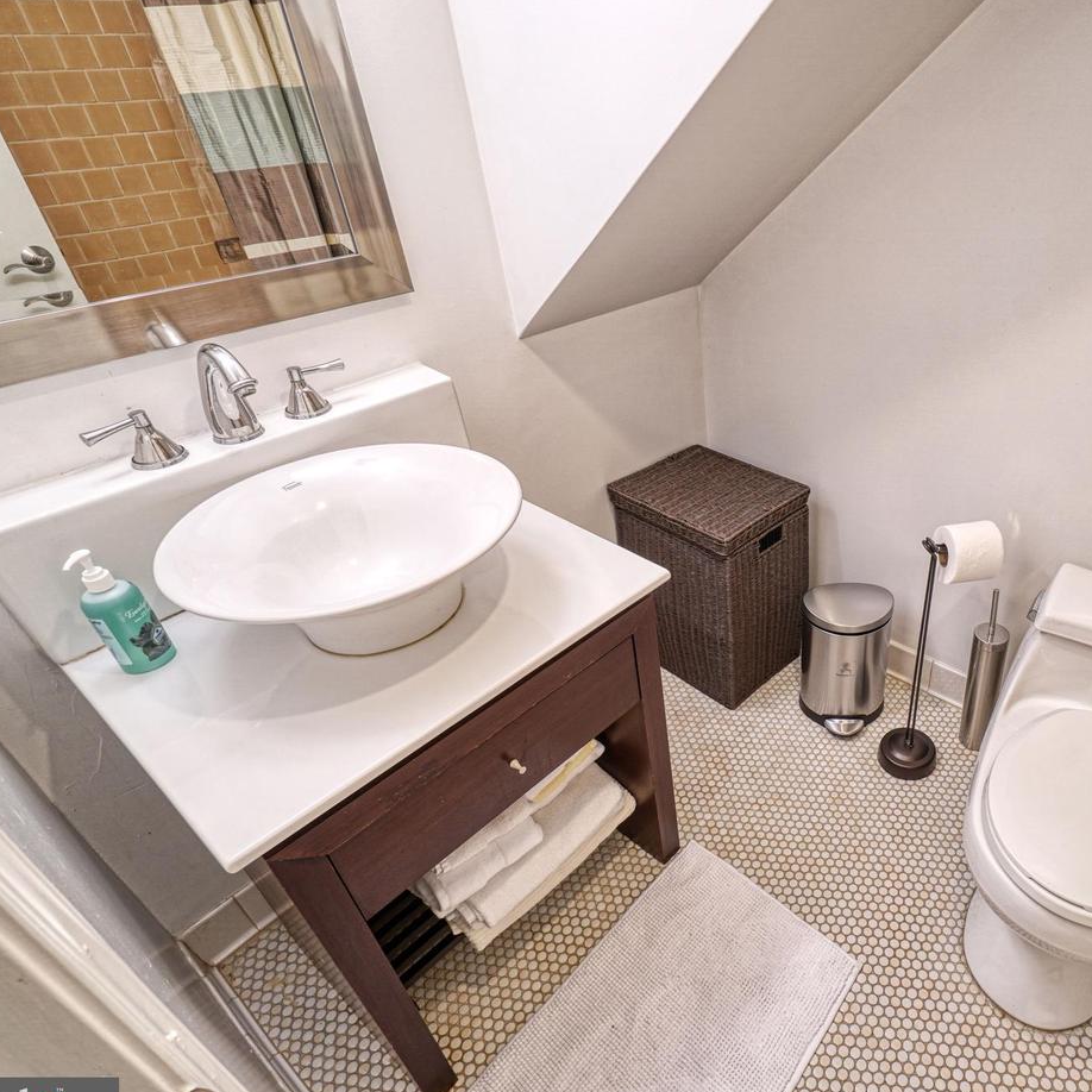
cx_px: 790
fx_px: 714
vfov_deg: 74.8
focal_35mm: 20
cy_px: 567
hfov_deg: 70.8
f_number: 9
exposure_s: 1/2.5
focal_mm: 10
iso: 125
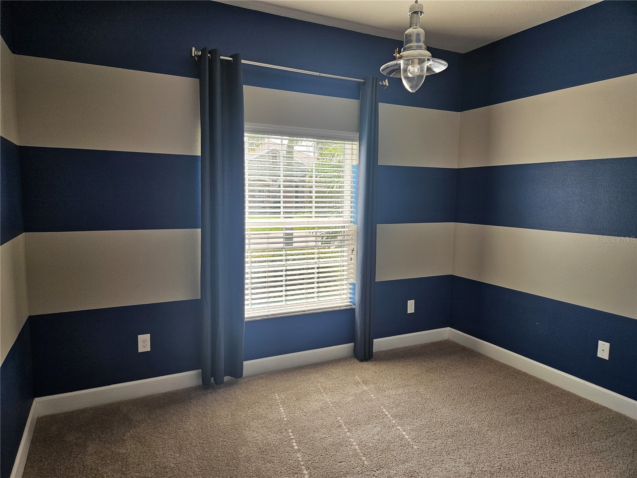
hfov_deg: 73.9
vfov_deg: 58.9
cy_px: 239
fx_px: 423
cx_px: 318
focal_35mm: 23
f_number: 1.8
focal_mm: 5.4
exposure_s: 1/120
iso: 50
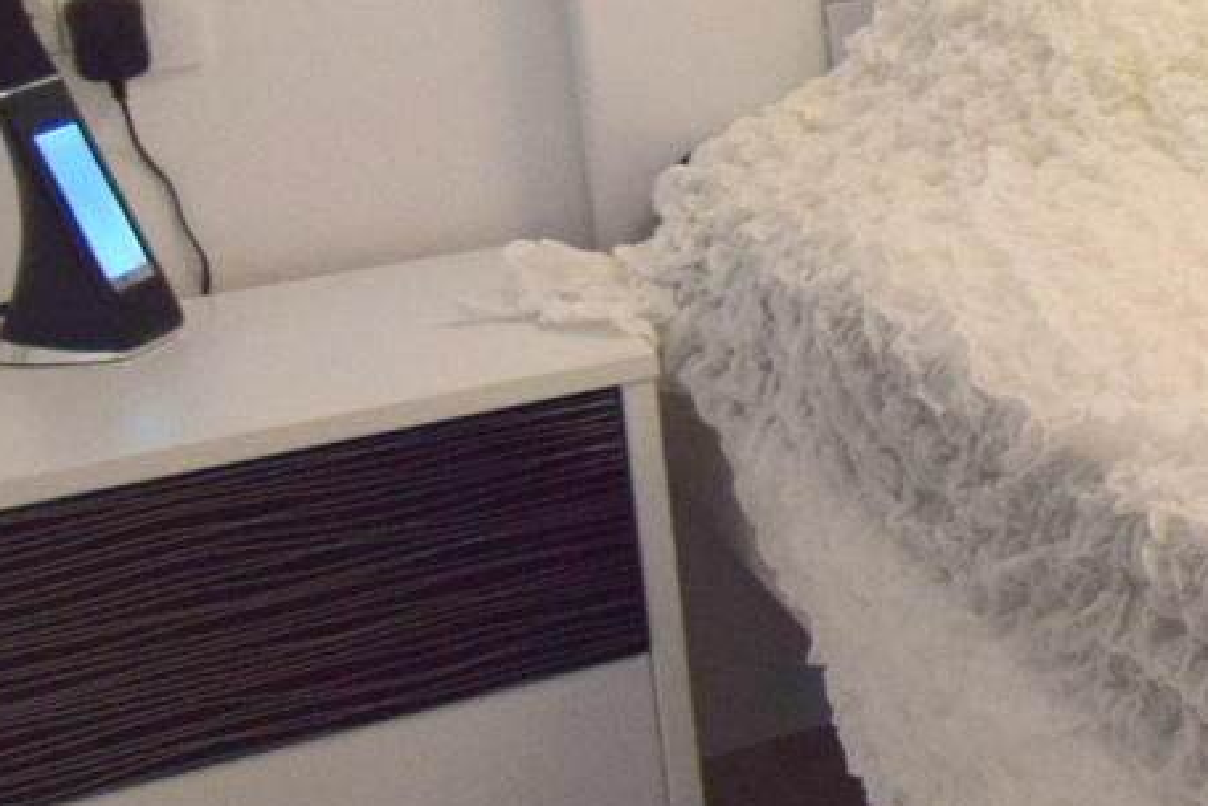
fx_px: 2651
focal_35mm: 79
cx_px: 2556
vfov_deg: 16.5
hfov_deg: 17.0
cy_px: -178
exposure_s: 1/60
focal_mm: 10
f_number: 3.5
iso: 1000
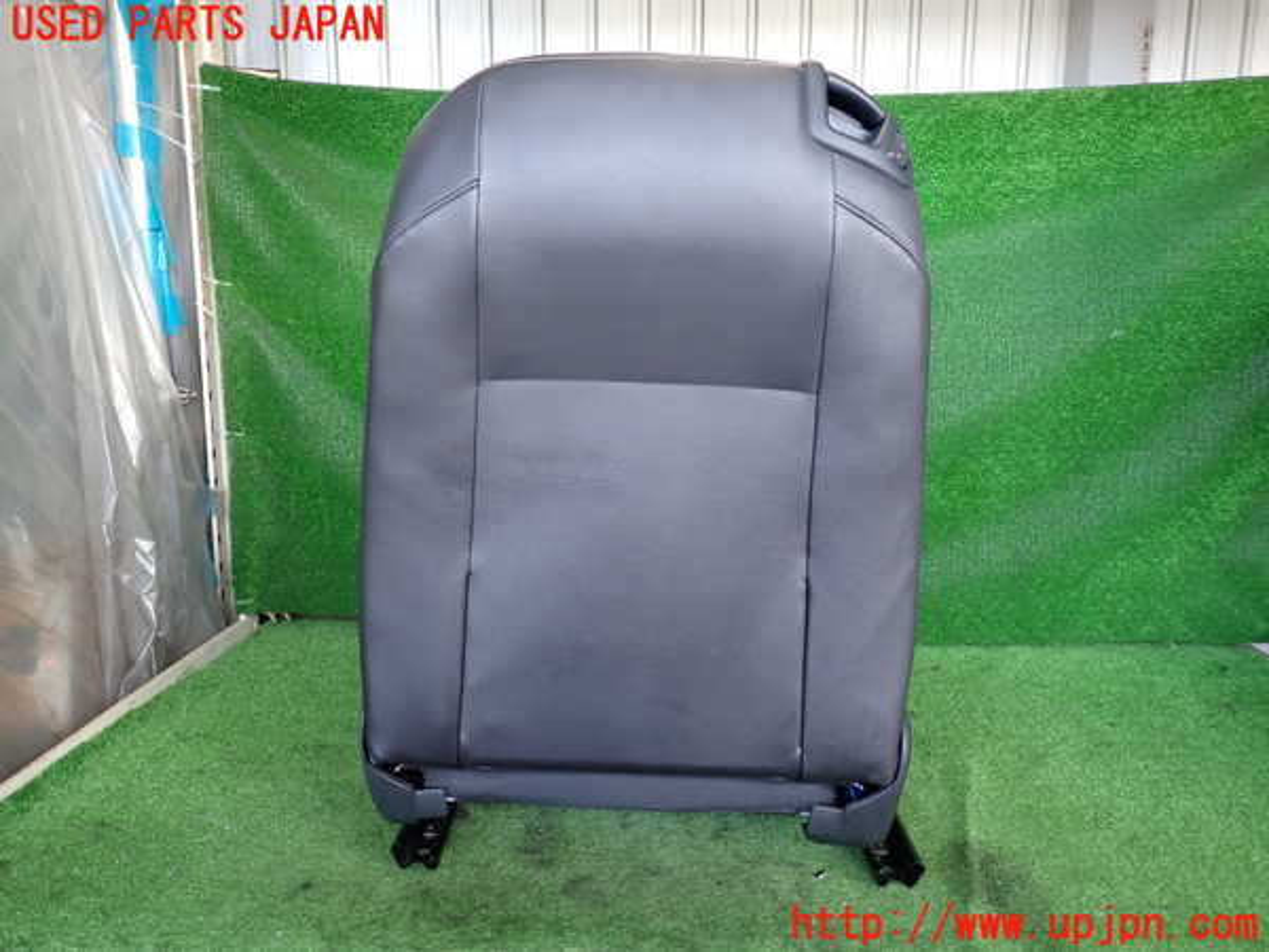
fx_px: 916
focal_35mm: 25
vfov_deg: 54.9
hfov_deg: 69.4
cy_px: 476
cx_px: 634
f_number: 2
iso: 200
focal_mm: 4.5
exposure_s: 1/80
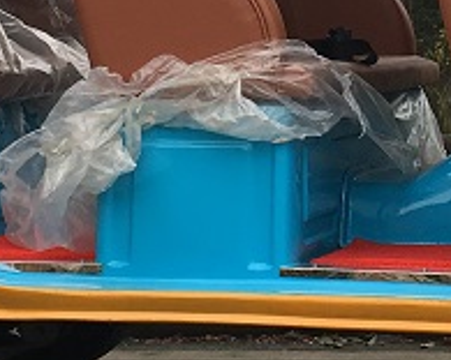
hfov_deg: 13.2
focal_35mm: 145
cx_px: 423
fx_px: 1935
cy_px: -35
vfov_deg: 10.5
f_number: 2.2
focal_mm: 4.15
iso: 25
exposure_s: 1/519
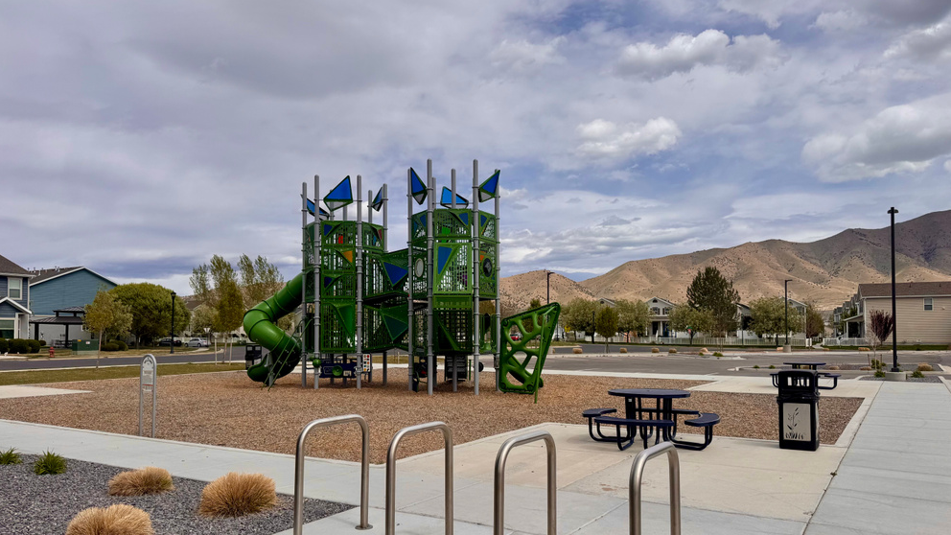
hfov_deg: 69.8
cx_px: 487
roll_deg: +0.5
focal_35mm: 27
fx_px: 681
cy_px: 313
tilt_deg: +1.3
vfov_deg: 42.7
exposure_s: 1/10417
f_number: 1.78
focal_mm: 6.76
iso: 80
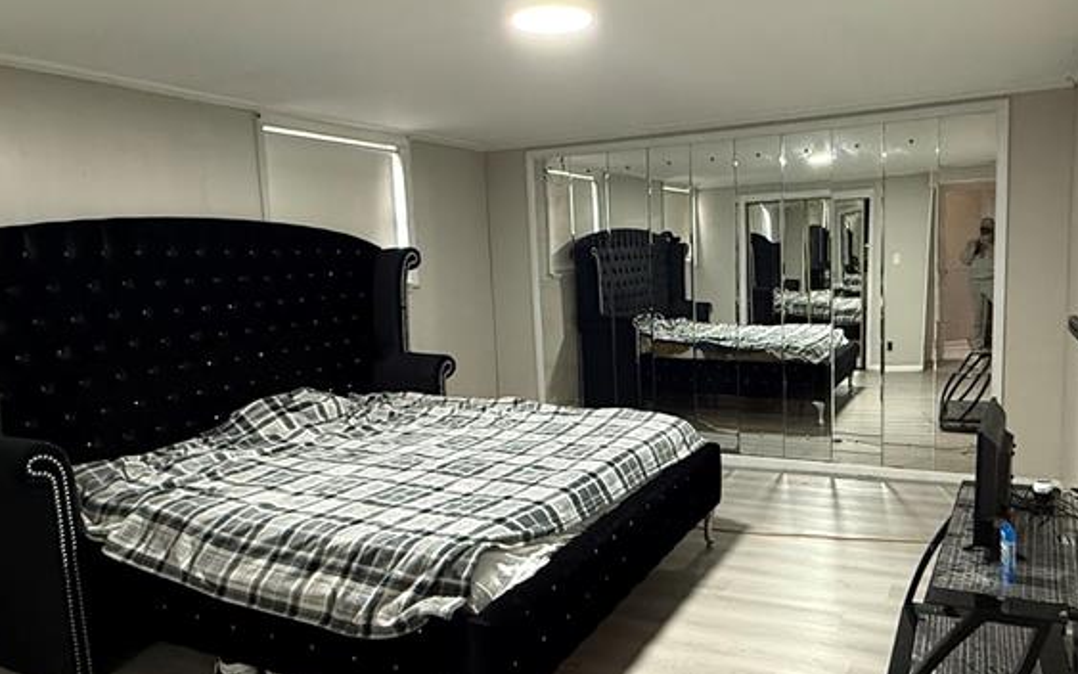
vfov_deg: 46.0
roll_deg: +2.4
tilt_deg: -6.9
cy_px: 350
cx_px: 597
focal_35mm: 27
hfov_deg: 68.2
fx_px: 793
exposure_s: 1/60
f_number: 2.2
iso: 640
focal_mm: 2.22
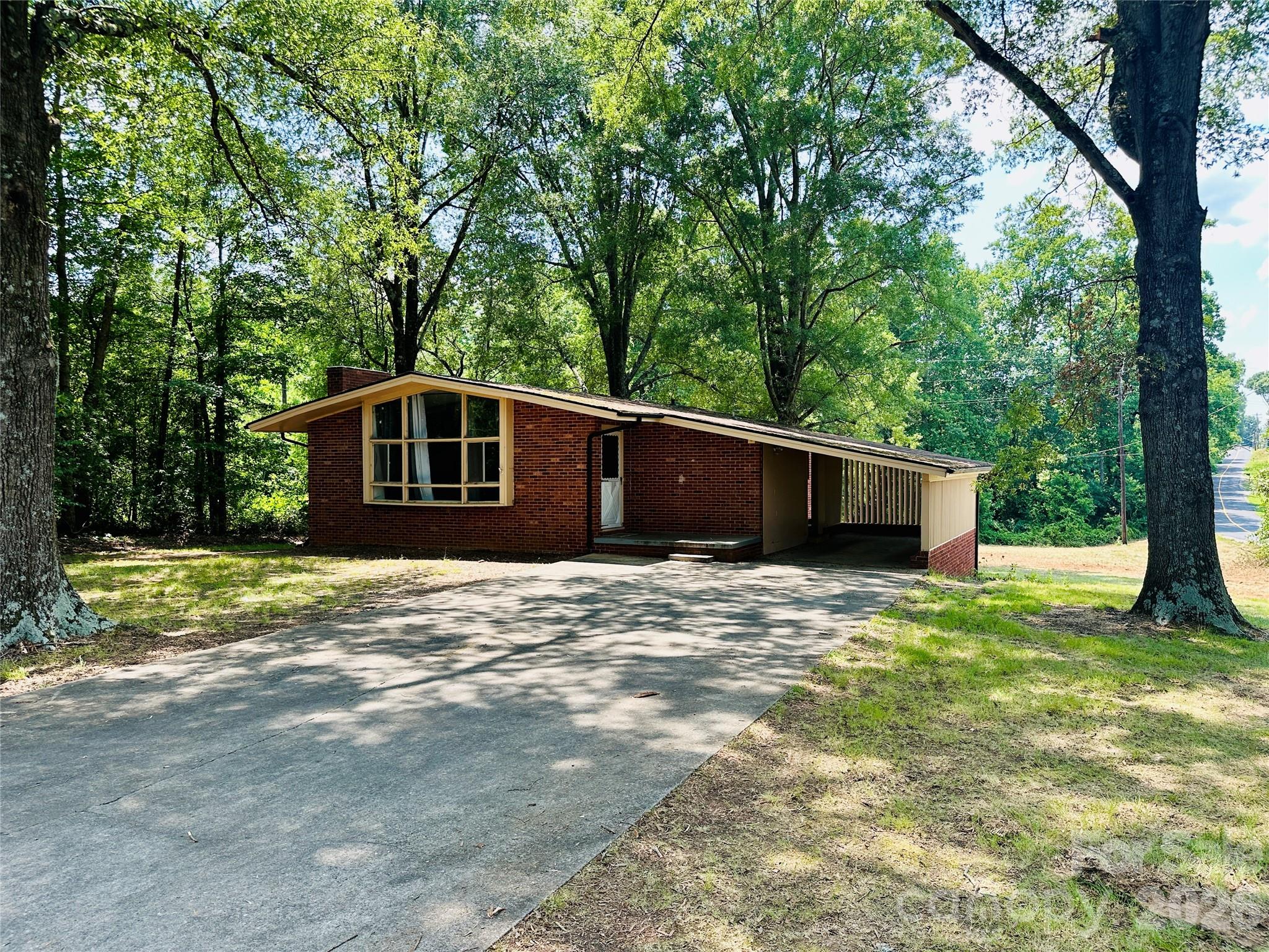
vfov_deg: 56.8
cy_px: 476
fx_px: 880
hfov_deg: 71.6
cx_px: 634
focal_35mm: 24
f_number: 1.78
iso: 80
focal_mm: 6.86
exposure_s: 1/650
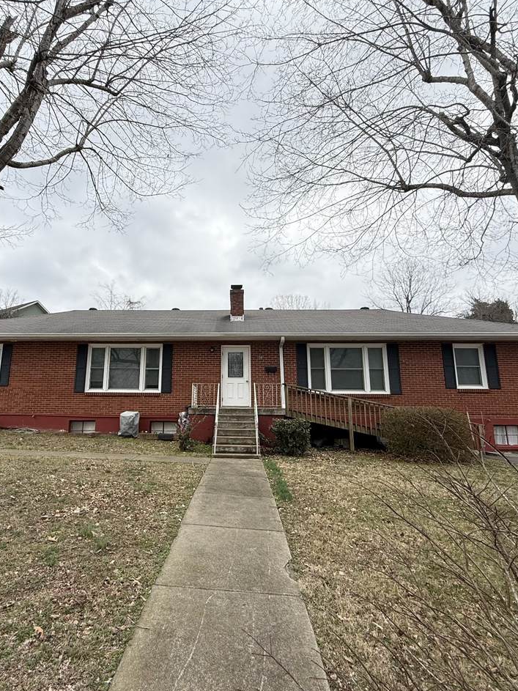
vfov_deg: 84.7
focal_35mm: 19
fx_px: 379
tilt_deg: +11.5
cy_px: 342
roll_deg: -0.4
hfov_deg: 68.2
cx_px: 217
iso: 50
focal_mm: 2.22
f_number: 2.2
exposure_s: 1/760
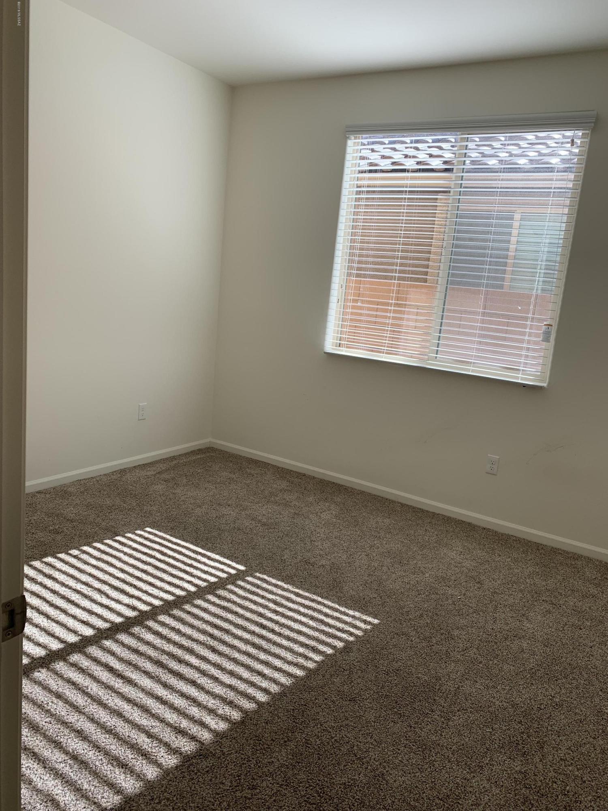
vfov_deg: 67.3
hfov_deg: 53.1
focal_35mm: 26
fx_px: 609
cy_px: 406
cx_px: 304
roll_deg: -5.2
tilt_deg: -9.5
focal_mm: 4.25
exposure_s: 1/311
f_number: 1.8
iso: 25
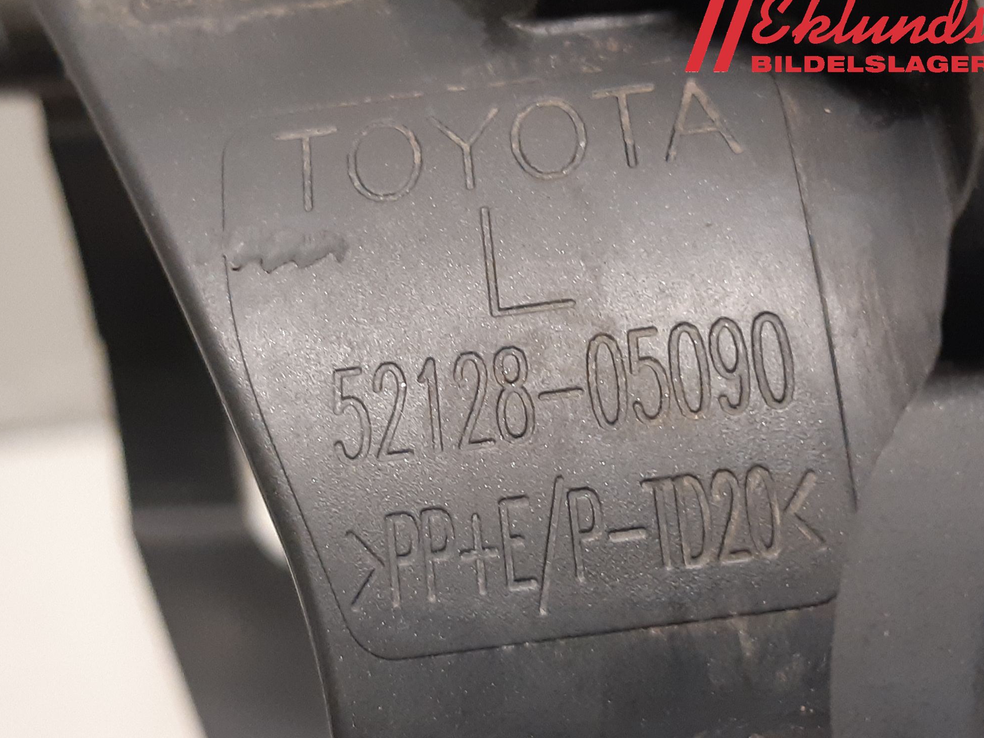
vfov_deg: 51.4
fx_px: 768
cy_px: 371
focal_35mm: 27
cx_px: 480
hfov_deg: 65.3
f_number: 1.7
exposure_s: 1/40
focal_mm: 3.93
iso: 200
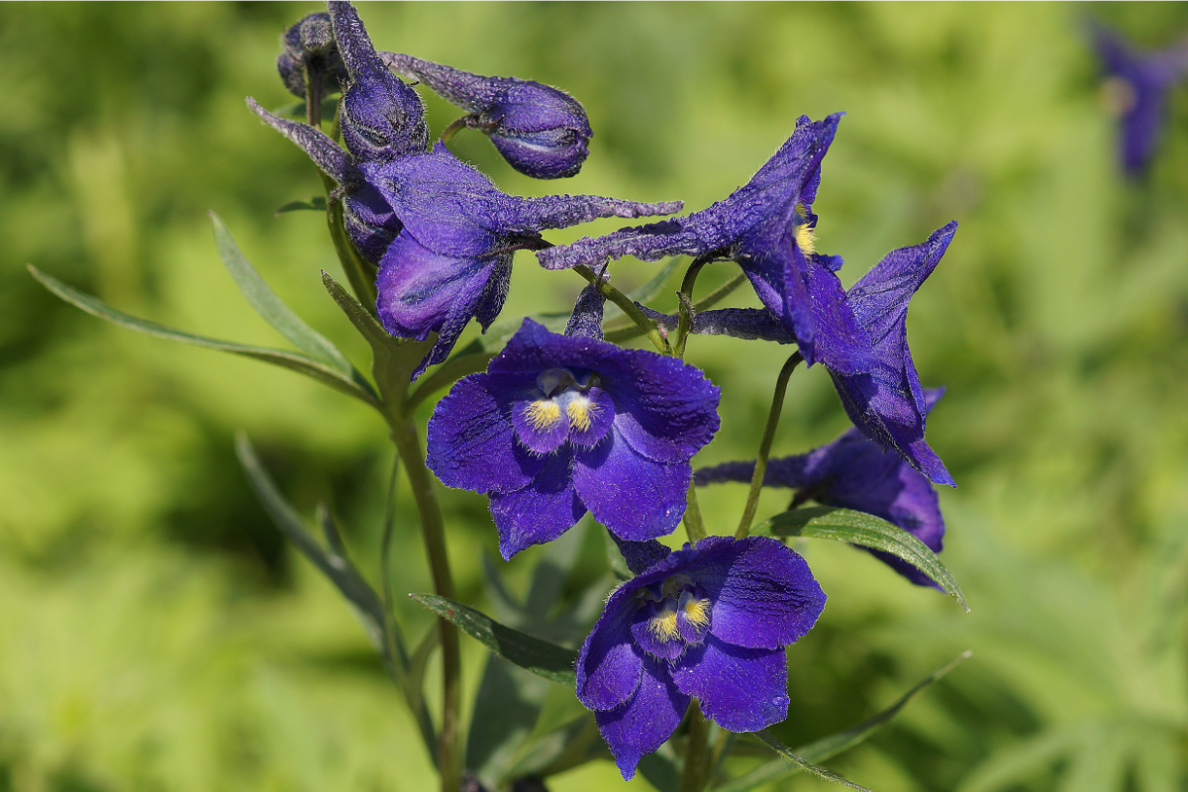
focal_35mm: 150
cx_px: 594
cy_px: 396
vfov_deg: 9.1
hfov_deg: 13.7
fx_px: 4950
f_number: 5.6
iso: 100
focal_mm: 100
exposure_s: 1/320
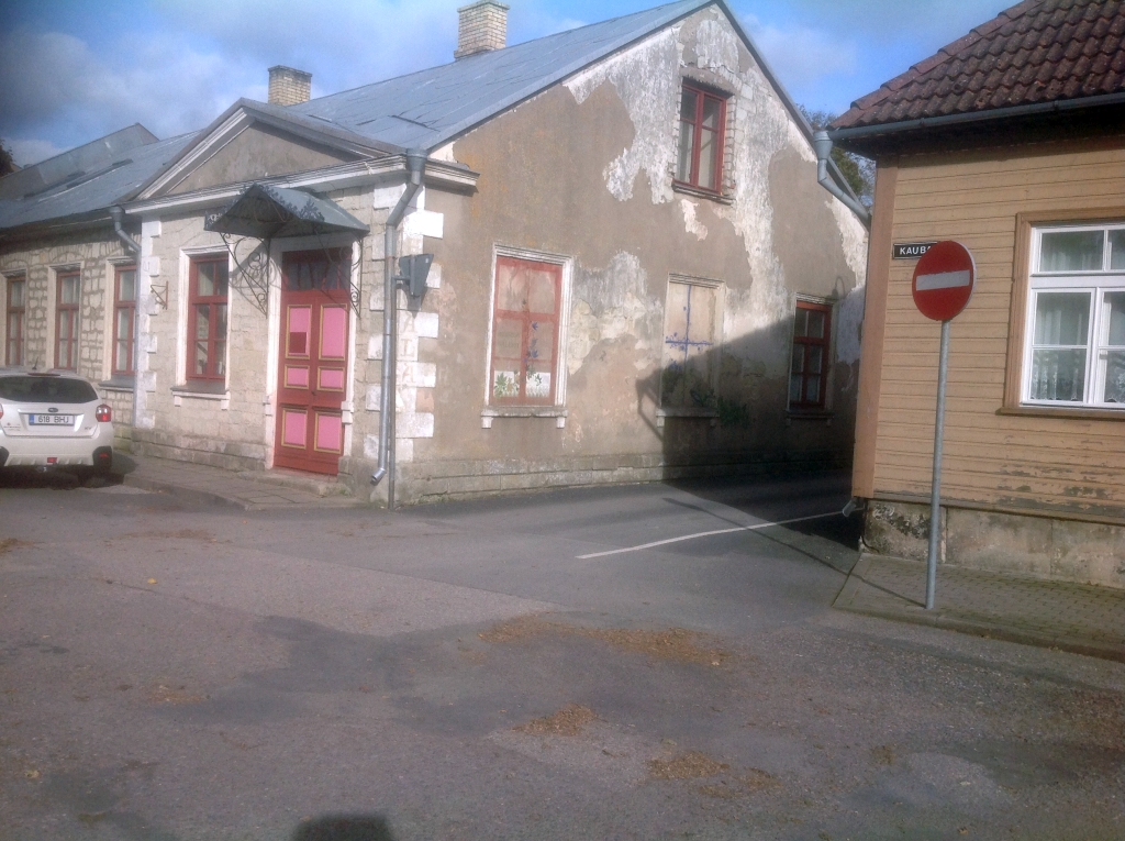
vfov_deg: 40.6
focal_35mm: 35
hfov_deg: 52.7
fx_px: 1136
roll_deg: -2.5
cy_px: 420
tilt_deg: -3.3
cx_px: 562
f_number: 2.4
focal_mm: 4.28
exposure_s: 1/1513
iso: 50
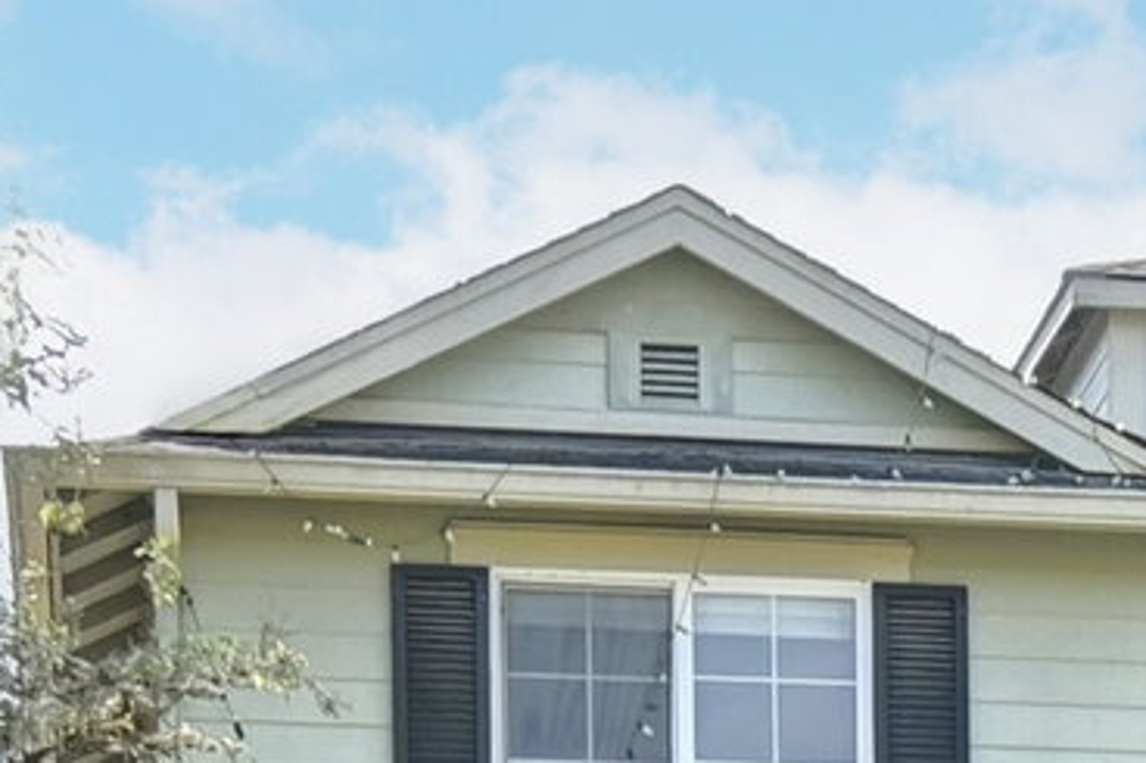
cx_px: 1230
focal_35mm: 88
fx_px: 2800
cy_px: 1193
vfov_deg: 14.3
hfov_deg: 22.0
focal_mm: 18
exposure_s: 1/30
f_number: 11
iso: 800
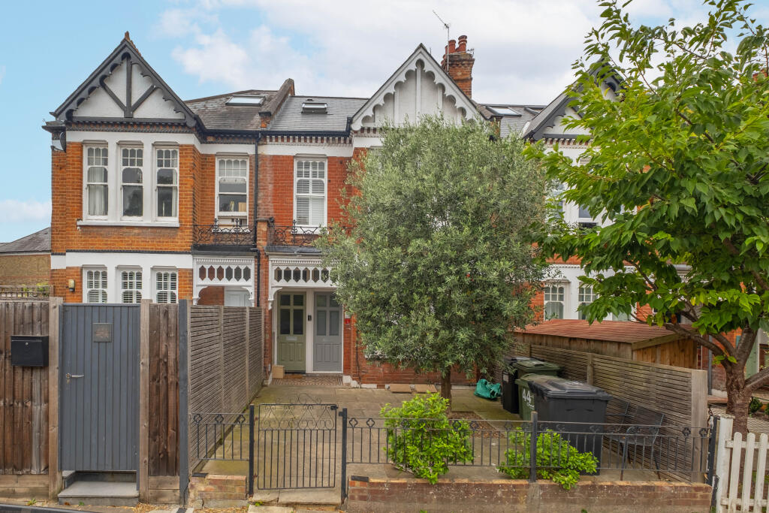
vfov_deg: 77.3
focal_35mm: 15
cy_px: 256
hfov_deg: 100.4
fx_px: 320
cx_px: 384
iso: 400
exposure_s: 1/200
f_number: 6.4
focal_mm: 10
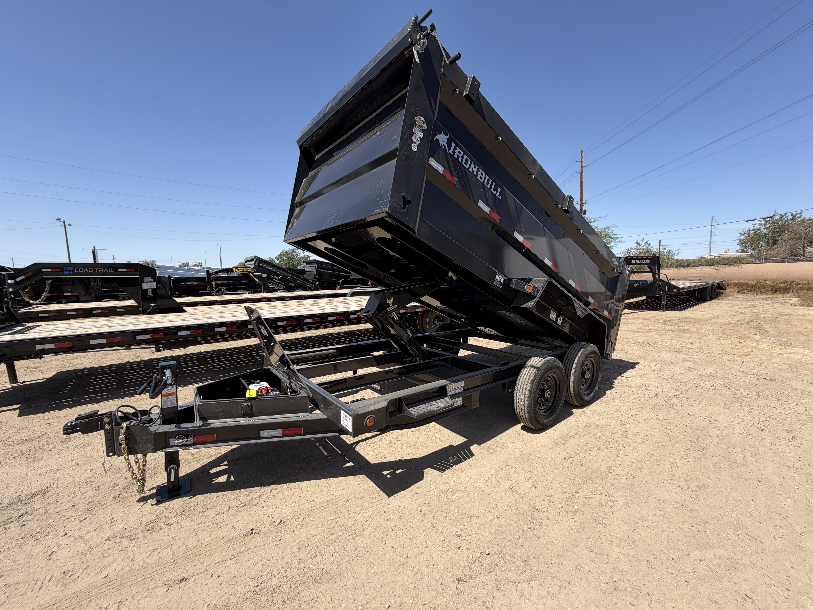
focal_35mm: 14
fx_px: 329
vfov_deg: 85.7
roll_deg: +1.5
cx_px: 406
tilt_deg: -6.7
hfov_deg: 102.1
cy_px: 305
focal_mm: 2.22
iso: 25
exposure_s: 1/770
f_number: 2.2
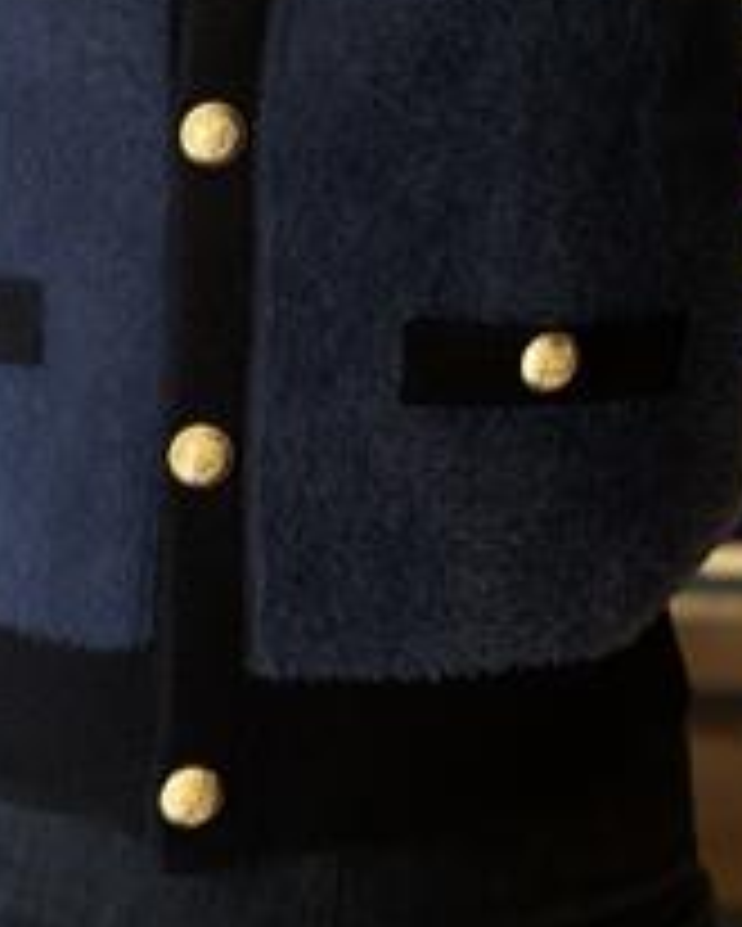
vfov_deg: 20.1
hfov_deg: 16.3
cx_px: 207
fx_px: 2578
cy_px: 142
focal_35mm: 94
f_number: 1.78
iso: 125
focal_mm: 6.86
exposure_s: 1/69
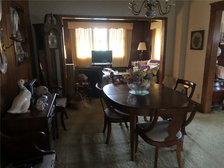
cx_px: 112
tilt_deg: -13.3
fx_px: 181
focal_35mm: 28
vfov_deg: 49.7
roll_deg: +1.8
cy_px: 84
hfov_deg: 63.4
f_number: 1.8
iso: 100
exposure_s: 1/4
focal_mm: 3.99
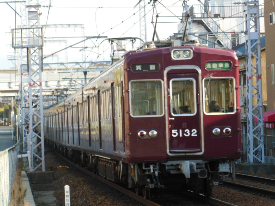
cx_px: 138
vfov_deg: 9.0
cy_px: 103
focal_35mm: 165
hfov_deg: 12.0
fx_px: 1311
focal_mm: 29.5
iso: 320
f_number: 5.9
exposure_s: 1/250
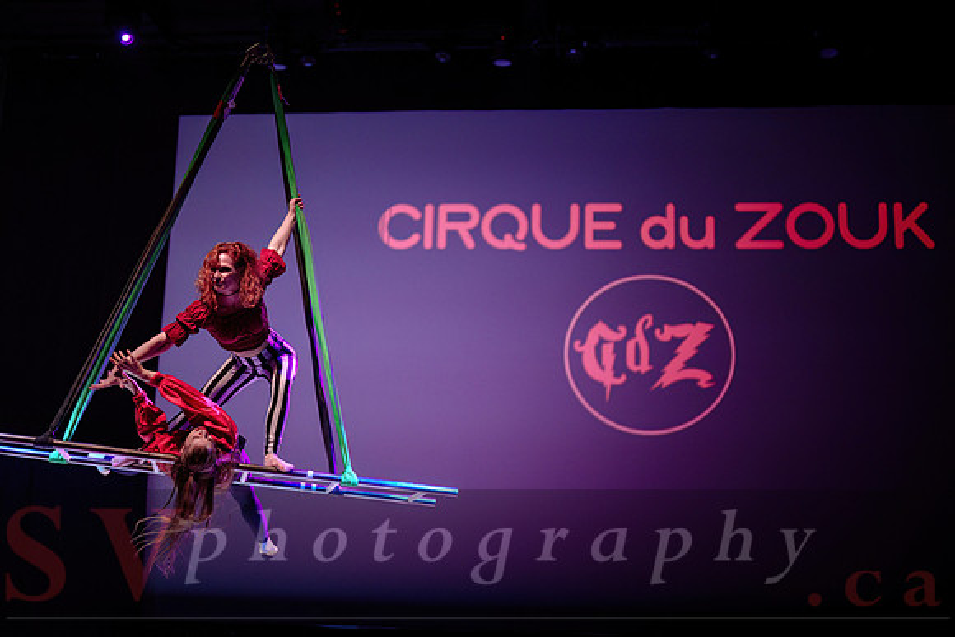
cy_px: 318
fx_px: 1327
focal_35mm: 50
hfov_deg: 39.6
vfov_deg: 27.0
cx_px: 478
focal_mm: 50
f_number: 1.2
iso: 800
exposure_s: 1/250
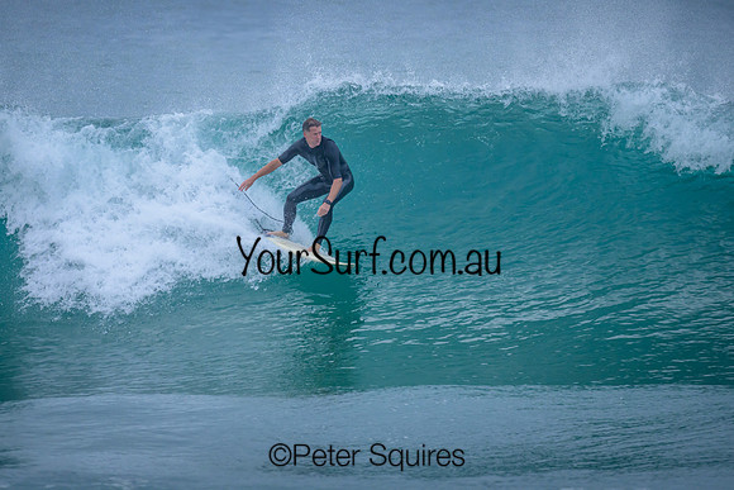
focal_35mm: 1002
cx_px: 340
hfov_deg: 2.1
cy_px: 183
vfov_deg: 1.4
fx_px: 20441
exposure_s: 1/2000
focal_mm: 800
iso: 1400
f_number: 6.3
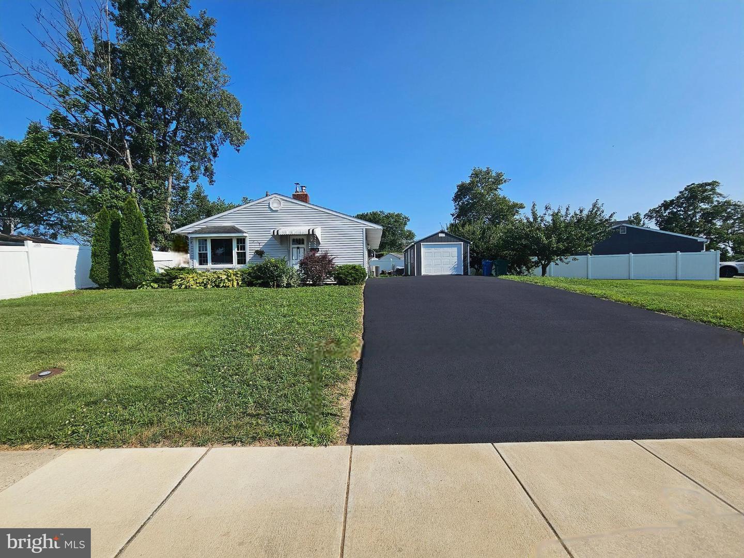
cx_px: 372
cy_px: 279
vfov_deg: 89.9
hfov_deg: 106.2
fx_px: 279
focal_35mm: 13
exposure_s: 1/3333
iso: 50
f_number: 2.2
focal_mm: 2.2
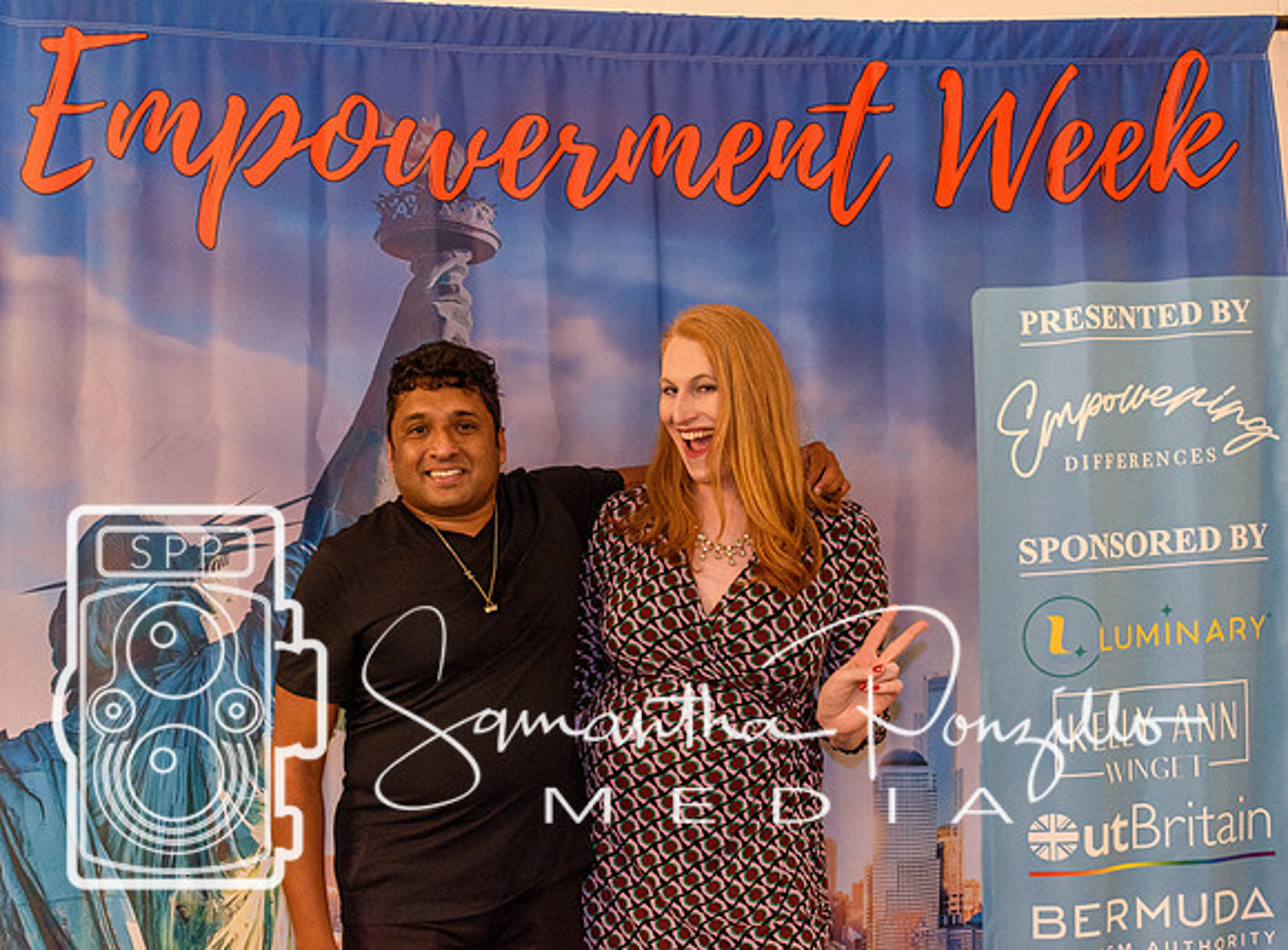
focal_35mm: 43
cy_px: 475
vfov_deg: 33.0
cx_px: 632
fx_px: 1605
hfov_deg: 43.7
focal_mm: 27
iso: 1600
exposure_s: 1/60
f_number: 4
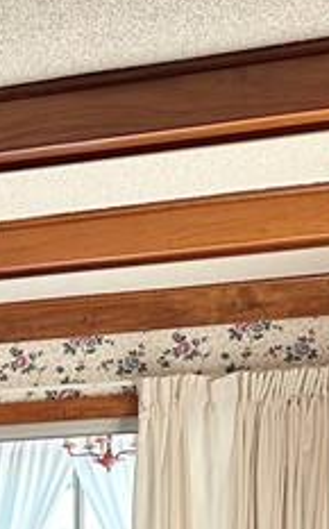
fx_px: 1612
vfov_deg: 17.3
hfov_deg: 9.9
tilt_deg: -3.7
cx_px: -515
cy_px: 729
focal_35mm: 112
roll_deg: +1.2
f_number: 1.78
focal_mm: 6.86
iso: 125
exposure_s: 1/120
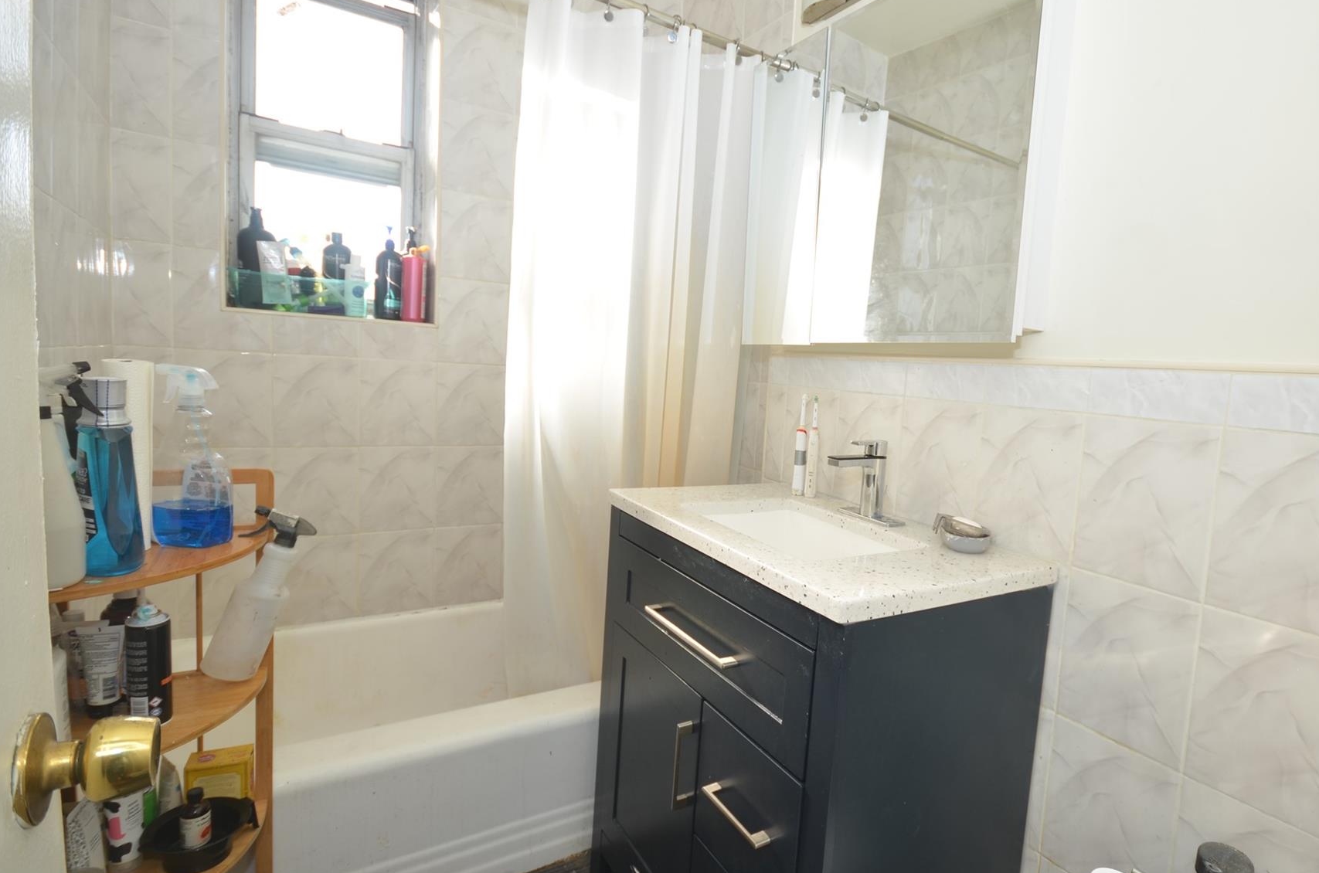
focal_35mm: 18
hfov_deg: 89.5
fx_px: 658
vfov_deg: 67.1
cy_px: 428
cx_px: 760
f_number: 5.6
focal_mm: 10
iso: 125
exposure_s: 1/60
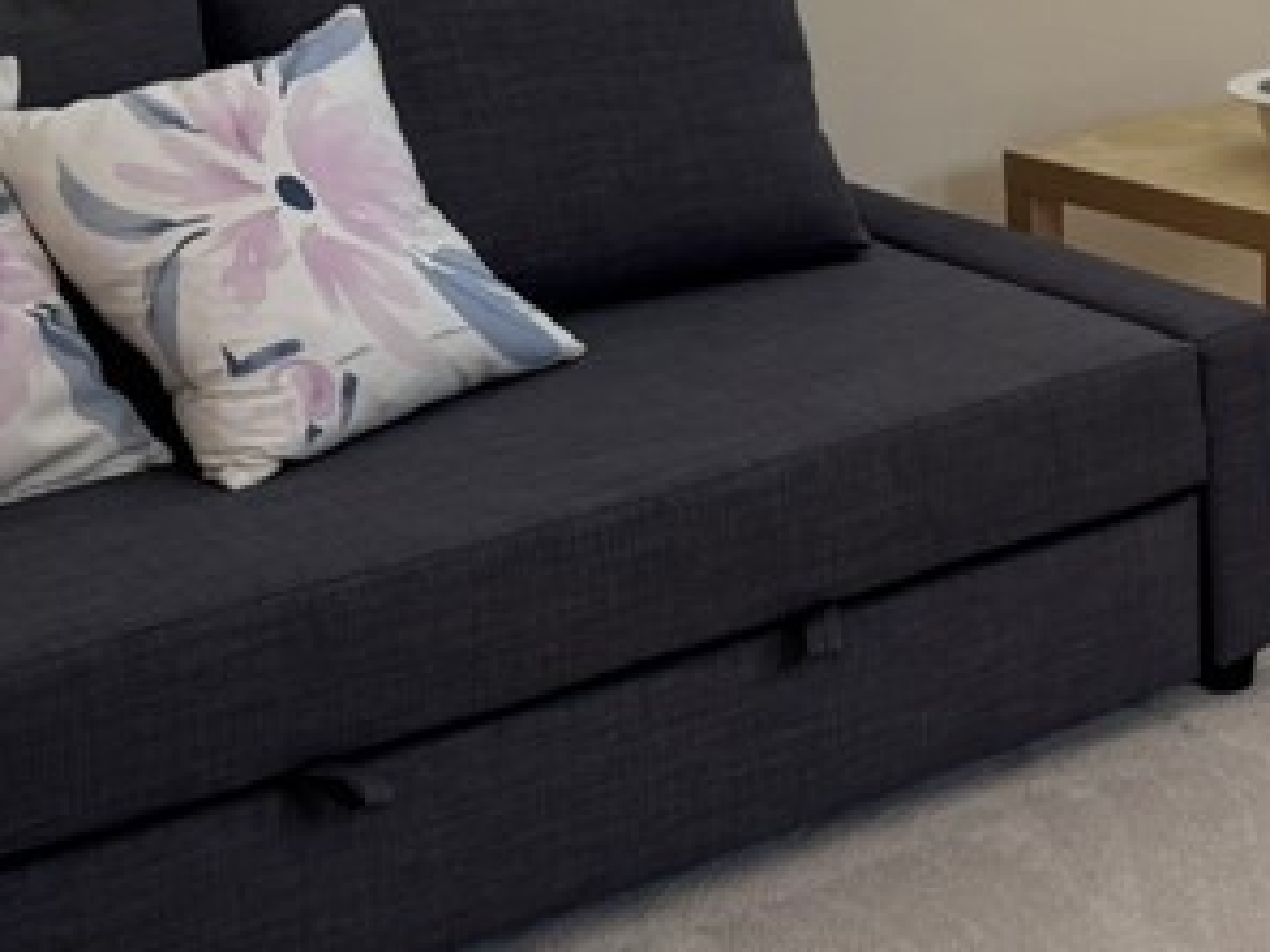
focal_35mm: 83
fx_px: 3045
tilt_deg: -8.5
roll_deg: -0.1
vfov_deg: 17.2
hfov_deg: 21.1
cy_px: -111
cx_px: 1703
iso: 100
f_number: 1.78
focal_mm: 6.76
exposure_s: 1/170
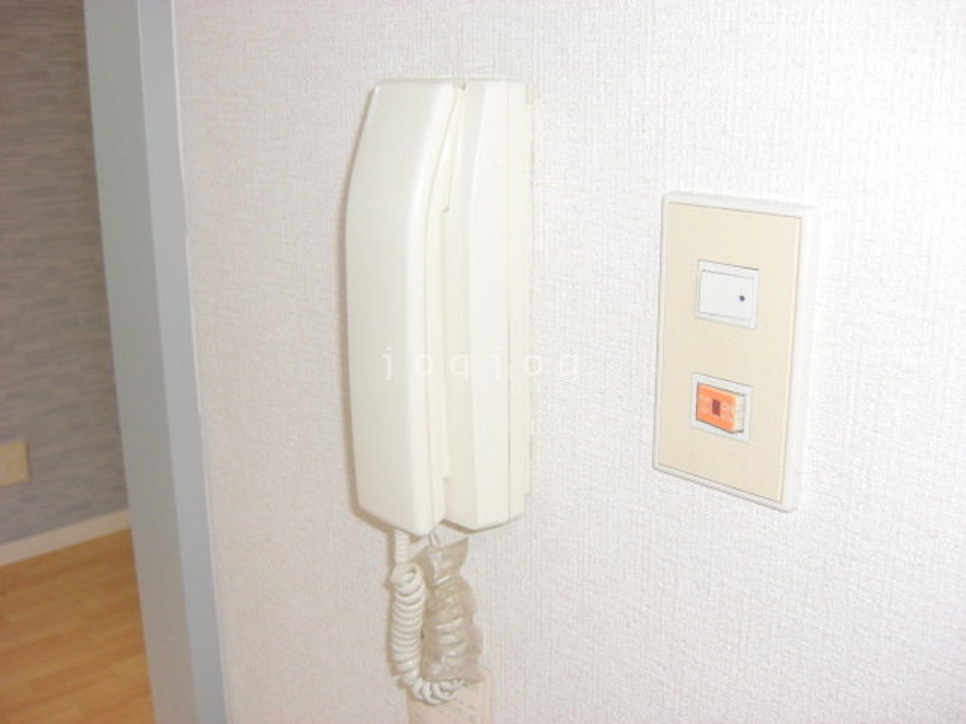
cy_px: 362
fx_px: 1060
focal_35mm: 38
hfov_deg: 49.0
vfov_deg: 37.7
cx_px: 483
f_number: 2.8
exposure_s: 1/60
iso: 100
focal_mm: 7.9
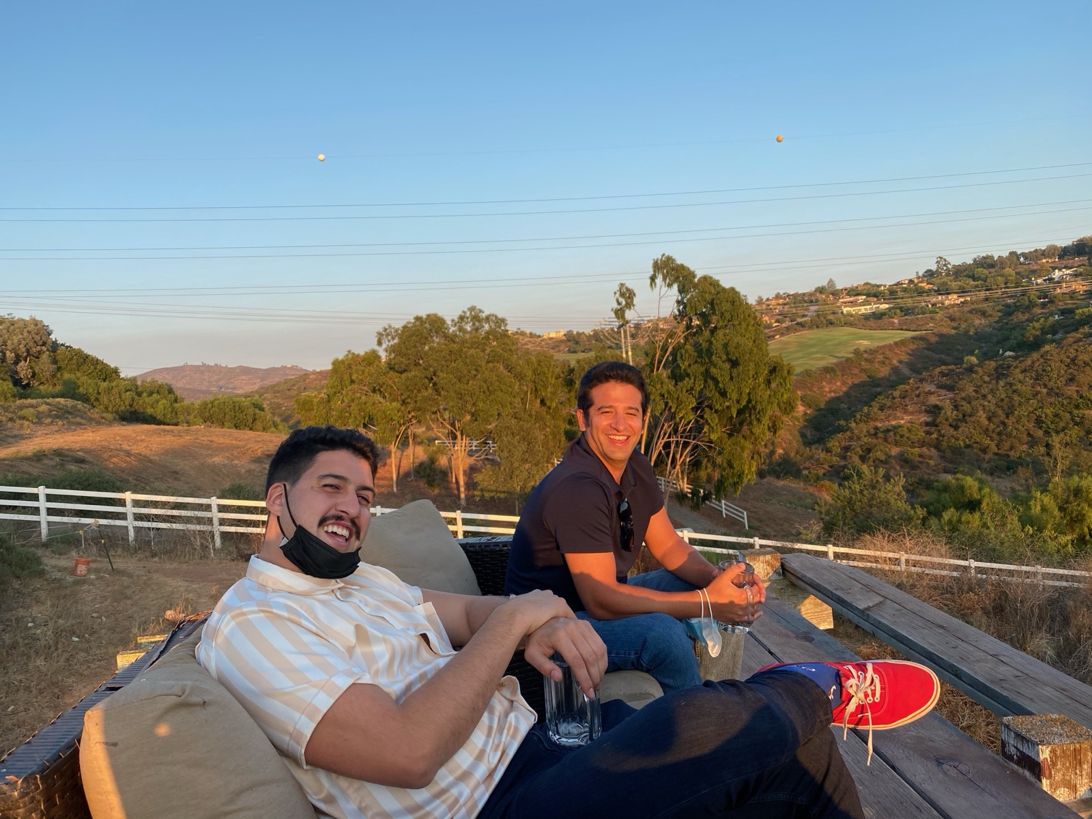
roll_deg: +6.7
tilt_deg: -3.0
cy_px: 410
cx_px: 546
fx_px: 820
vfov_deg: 53.1
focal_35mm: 26
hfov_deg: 67.3
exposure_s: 1/504
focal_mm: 4.25
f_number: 1.8
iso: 32
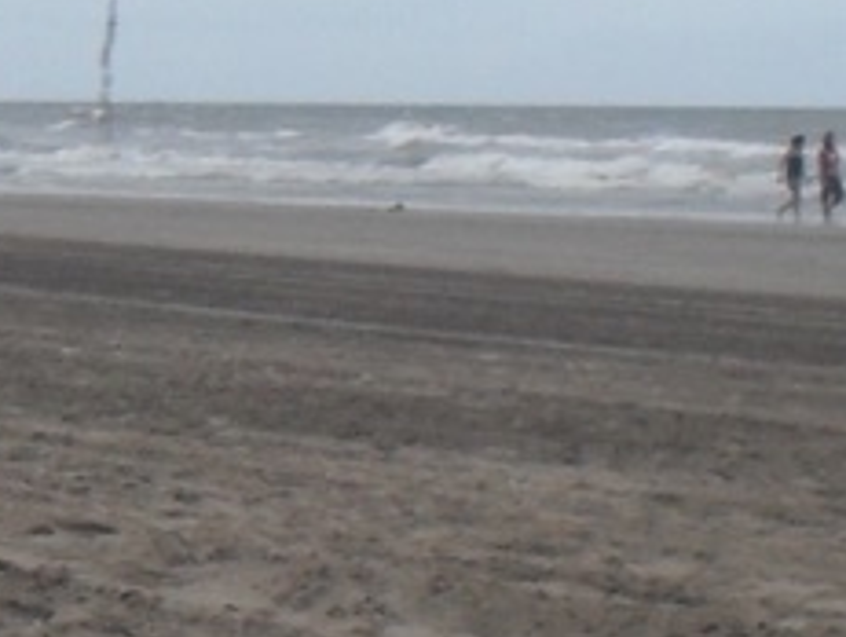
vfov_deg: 7.6
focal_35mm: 197
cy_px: 161
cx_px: -260
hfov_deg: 9.8
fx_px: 4822
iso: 80
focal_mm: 6.3
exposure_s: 1/250
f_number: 8.3
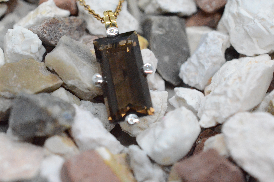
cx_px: 118
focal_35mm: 80
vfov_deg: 17.0
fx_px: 608
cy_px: 75
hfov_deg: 25.4
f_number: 6.3
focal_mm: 40
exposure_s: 1/2500
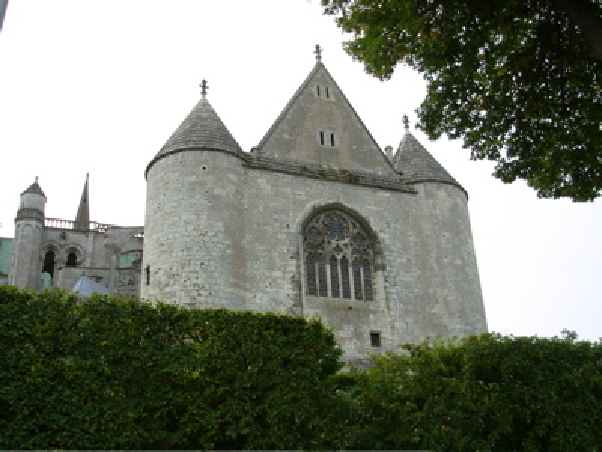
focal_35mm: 38
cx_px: 301
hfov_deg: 49.0
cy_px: 226
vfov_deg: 37.7
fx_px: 661
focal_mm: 6.3
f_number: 2.9
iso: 50
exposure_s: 1/627
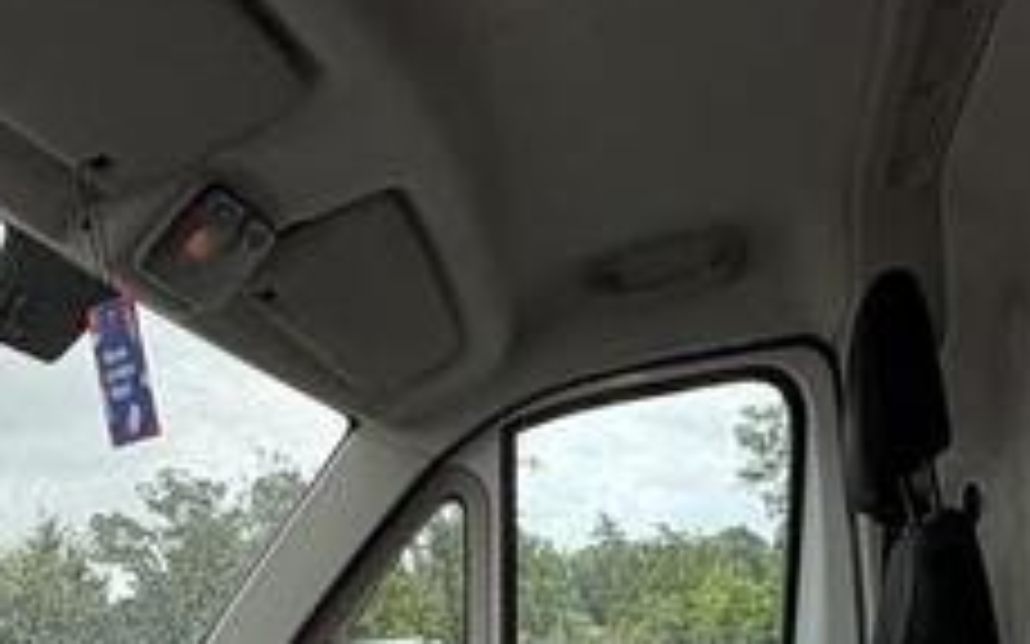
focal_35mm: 58
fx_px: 1628
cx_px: 675
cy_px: 1126
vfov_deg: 18.2
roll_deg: +0.5
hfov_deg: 34.8
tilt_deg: -8.8
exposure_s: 1/299
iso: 40
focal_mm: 2.22
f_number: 2.2
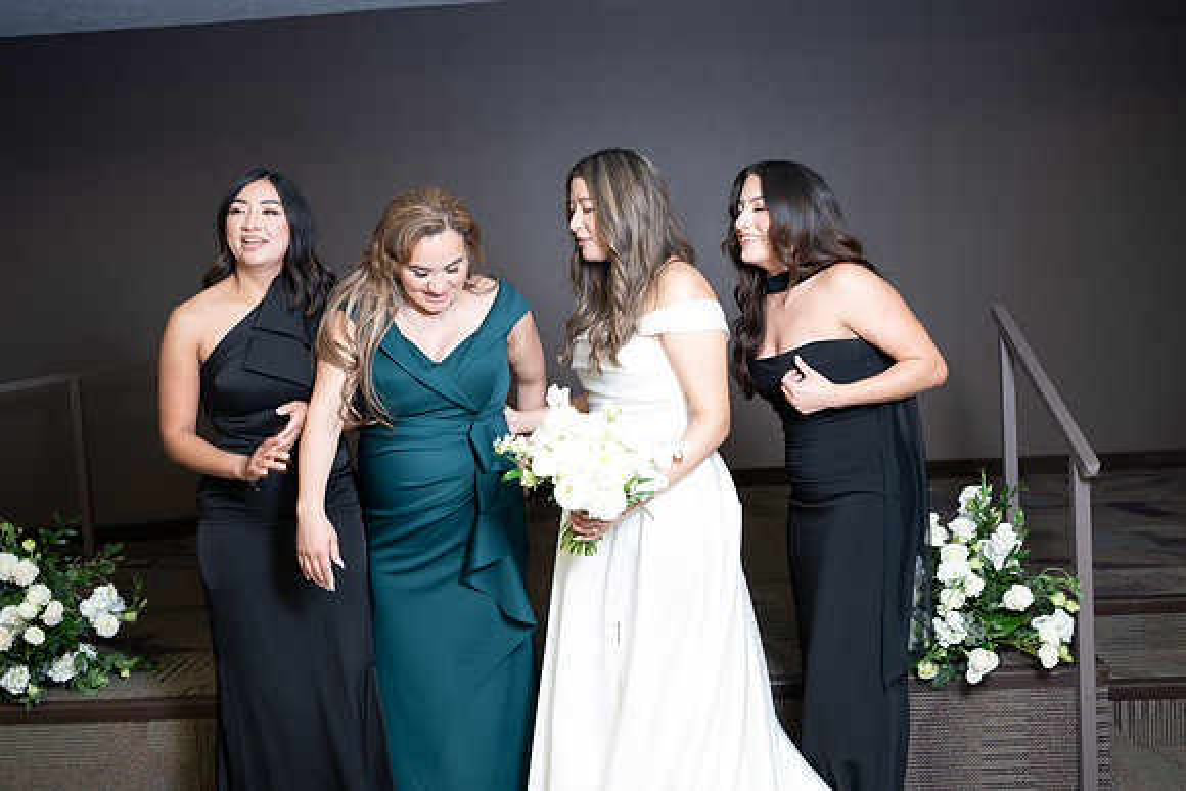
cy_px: 396
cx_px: 593
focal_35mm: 37
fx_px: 1219
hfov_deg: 51.9
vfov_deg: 36.0
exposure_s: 1/50
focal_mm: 37
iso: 250
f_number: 4
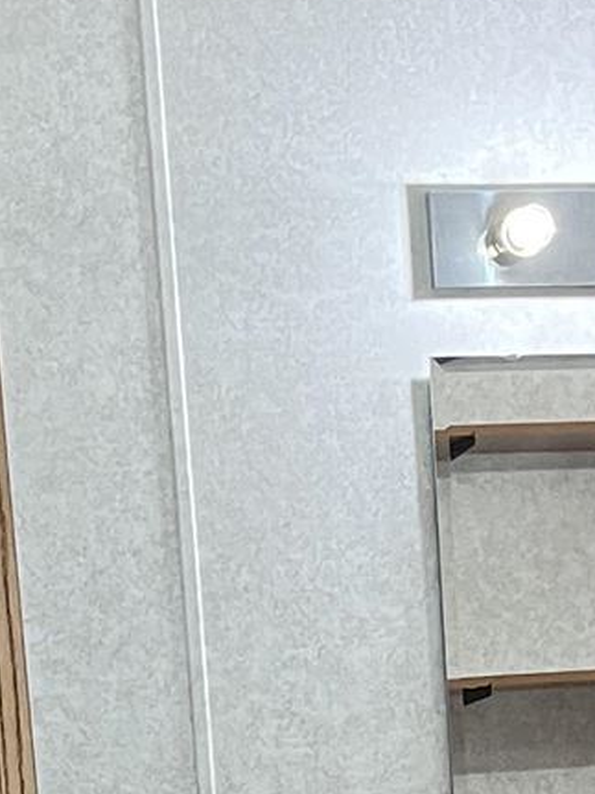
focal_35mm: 139
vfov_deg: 12.6
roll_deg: +4.4
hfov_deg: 10.7
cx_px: 381
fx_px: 3187
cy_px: 1535
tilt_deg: -8.6
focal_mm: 5.1
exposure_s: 1/60
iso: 160
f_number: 1.6
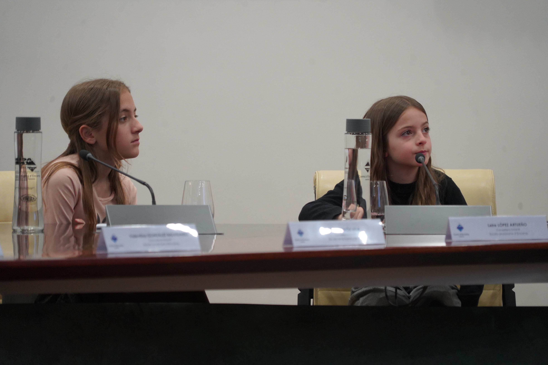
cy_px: 182
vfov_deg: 5.7
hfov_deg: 8.6
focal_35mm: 240
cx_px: 274
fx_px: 3653
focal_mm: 240
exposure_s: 1/250
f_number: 6.3
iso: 6400
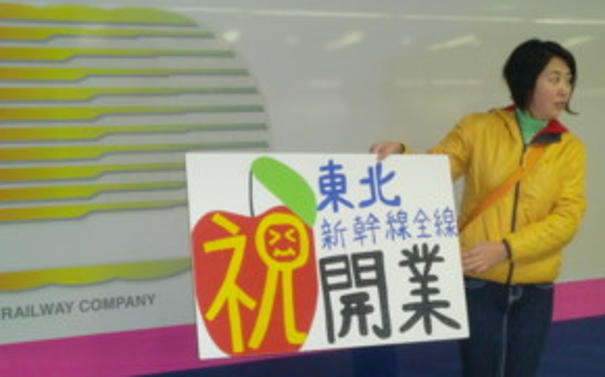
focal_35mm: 65
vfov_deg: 20.0
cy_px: 167
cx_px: 305
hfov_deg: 31.5
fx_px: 1071
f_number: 3.4
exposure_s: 1/60
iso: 400
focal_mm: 7.91
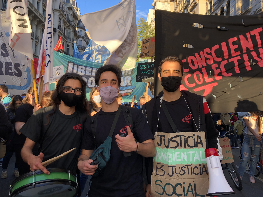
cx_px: 132
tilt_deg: +2.0
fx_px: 213
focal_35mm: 28
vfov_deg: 49.7
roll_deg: -2.4
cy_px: 98
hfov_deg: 63.4
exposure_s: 1/173
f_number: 1.8
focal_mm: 3.99
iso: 20
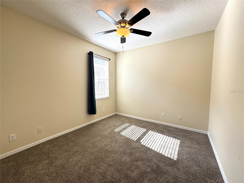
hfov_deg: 102.1
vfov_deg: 85.7
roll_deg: -0.2
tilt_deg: -4.5
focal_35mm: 14
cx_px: 122
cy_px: 92
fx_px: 99
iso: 50
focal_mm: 2.22
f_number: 2.2
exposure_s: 1/99
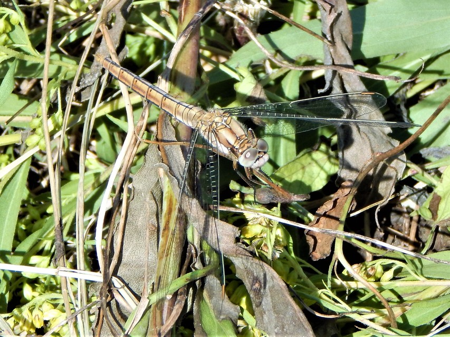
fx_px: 3627
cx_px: 225
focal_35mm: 279
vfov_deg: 5.3
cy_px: 168
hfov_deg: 7.1
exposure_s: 1/400
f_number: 5.7
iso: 125
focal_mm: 50.1
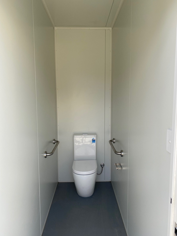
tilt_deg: -5.7
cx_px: 88
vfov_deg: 67.3
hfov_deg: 53.1
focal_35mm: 26
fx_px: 177
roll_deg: +0.0
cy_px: 118
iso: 32
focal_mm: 4.25
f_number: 1.8
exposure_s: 1/519
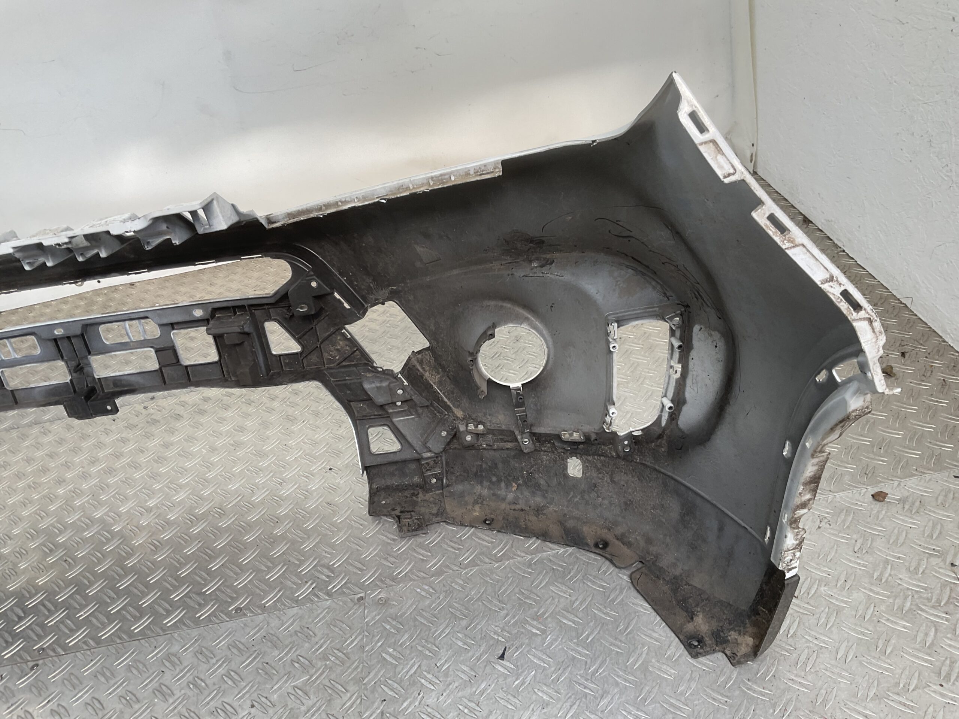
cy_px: 360
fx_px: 803
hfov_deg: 61.7
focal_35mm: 29
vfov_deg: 48.2
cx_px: 480
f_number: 1.8
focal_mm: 3
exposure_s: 1/120
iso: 20
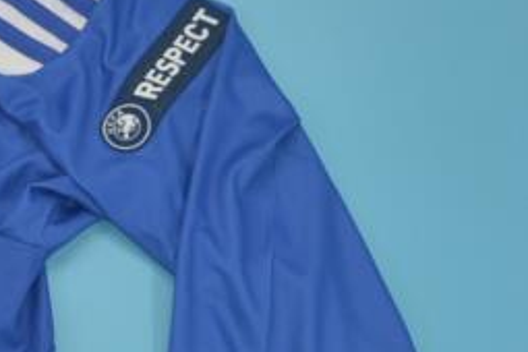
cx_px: -429
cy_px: 491
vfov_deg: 9.6
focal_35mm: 140
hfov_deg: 13.2
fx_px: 2053
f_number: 5.6
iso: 200
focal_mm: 22
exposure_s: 1/60
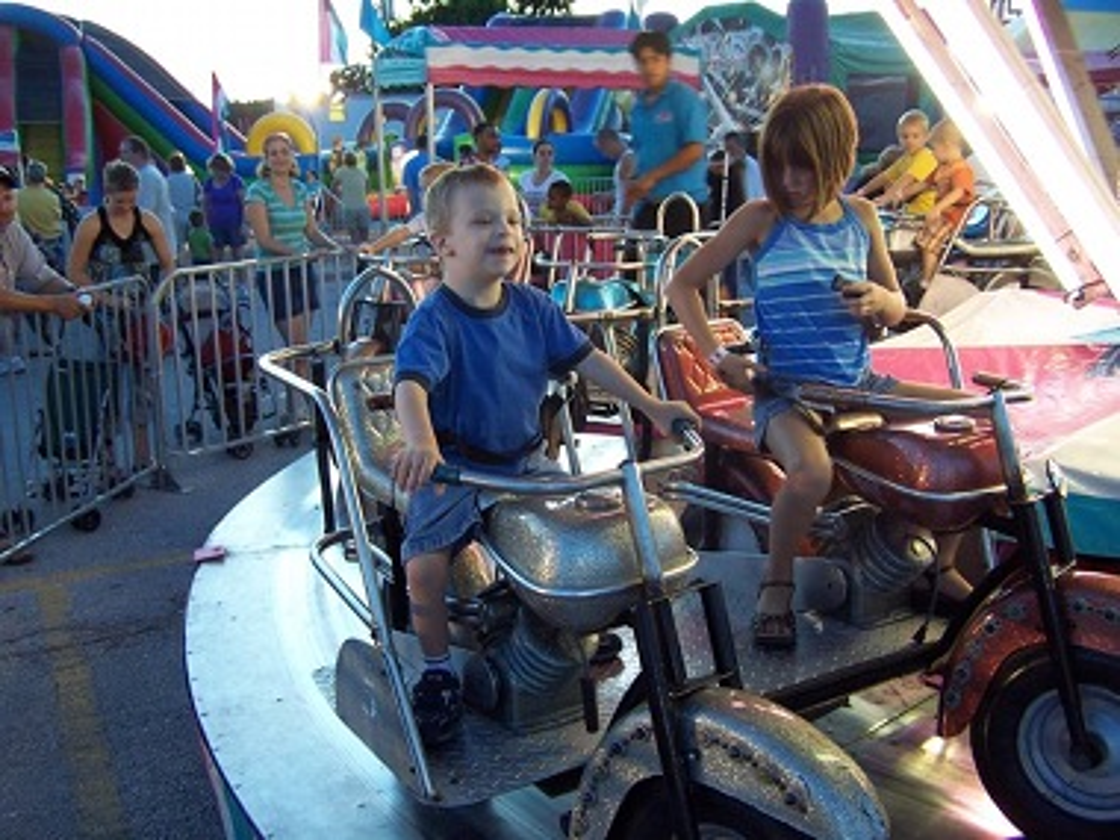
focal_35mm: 38
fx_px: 1229
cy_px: 420
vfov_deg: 37.7
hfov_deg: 49.0
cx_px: 560
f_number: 2.8
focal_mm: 6.3
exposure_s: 1/20
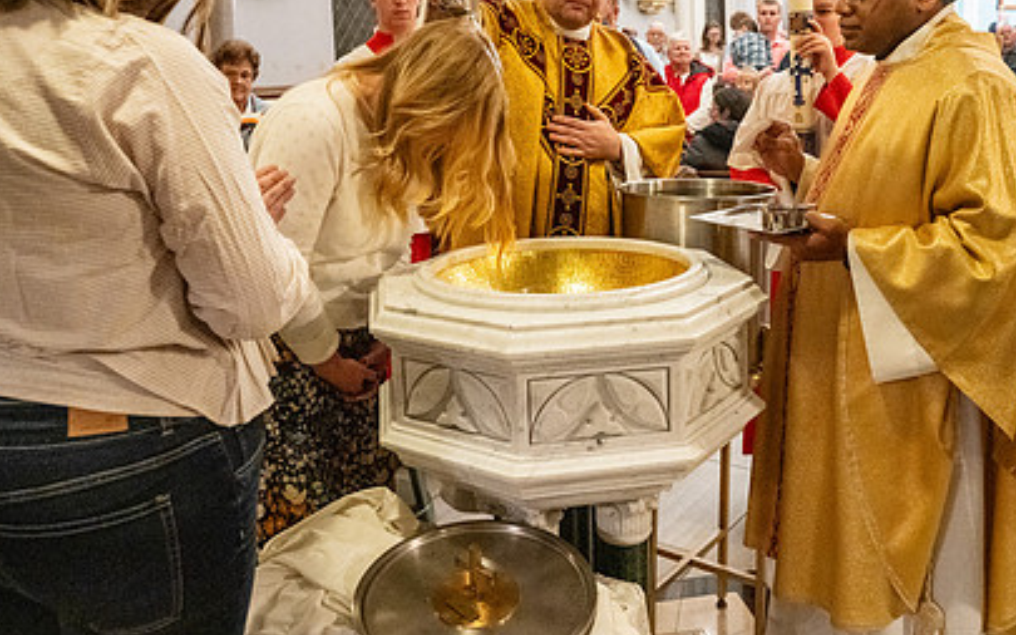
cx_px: 569
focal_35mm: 35
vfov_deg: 35.9
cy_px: 205
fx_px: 969
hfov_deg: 55.2
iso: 5000
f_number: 4.5
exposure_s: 1/60
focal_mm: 24
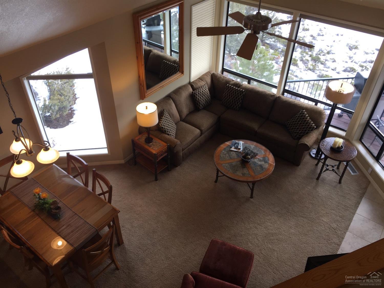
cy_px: 144
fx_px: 322
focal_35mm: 29
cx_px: 192
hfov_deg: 61.7
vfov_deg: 48.2
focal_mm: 4.15
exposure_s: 1/60
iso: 32
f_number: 2.2
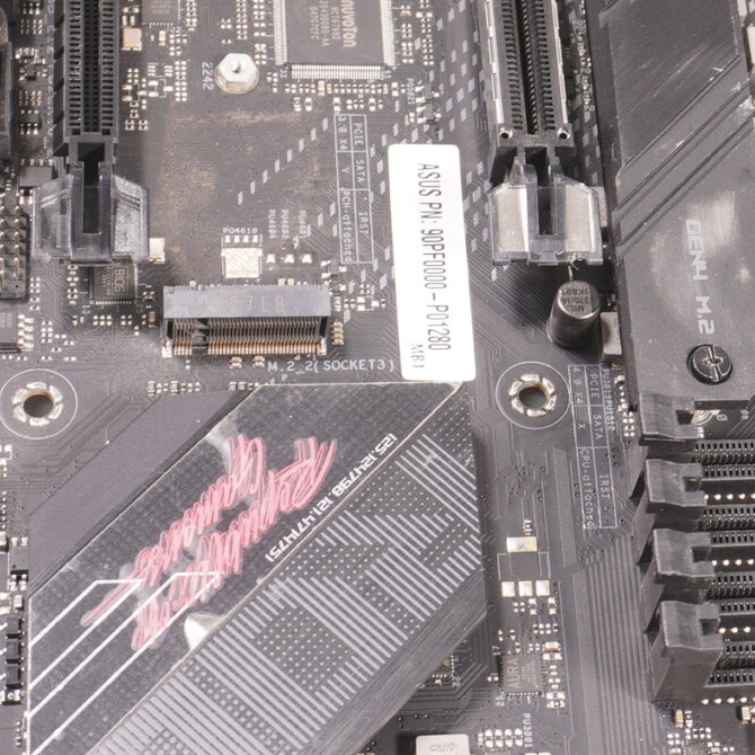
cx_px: 705
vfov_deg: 16.1
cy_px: 137
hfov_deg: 16.0
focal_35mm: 107
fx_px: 2640
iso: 320
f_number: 5.6
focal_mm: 22
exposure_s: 1/40
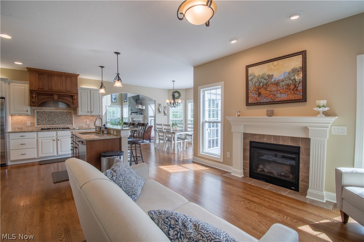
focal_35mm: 15
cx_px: 182
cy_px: 121
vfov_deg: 77.3
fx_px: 152
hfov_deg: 100.4
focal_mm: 10
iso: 400
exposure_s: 1/4
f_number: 11
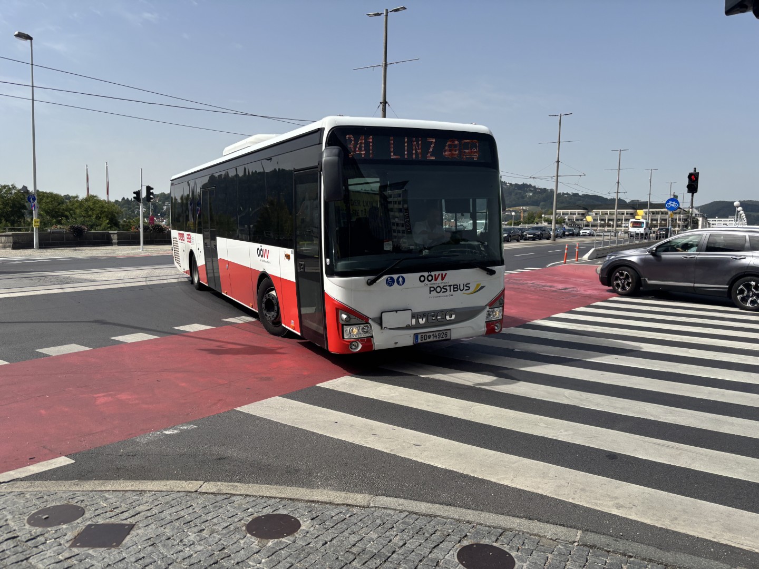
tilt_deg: -5.2
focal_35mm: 26
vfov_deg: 53.1
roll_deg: -1.6
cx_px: 380
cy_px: 284
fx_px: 570
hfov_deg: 67.3
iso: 50
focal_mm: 6
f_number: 1.6
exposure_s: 1/3205
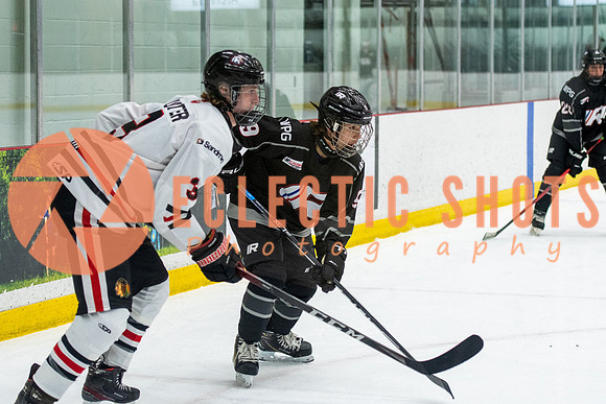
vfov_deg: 11.0
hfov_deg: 16.4
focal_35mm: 125
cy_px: 173
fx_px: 2100
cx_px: 354
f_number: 2.8
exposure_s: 1/640
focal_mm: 70
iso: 2000
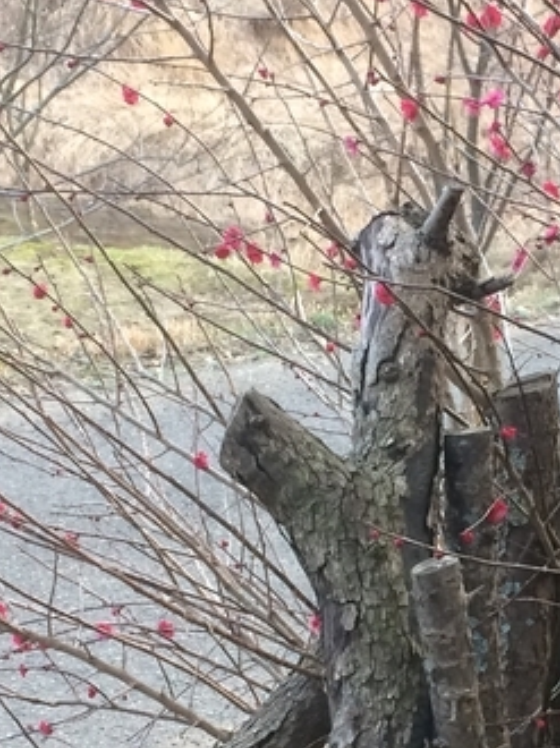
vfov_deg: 21.6
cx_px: 447
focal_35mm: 90
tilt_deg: -21.0
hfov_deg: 16.3
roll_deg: -0.4
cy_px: 562
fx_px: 1944
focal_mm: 4.15
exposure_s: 1/30
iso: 32
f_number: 2.2
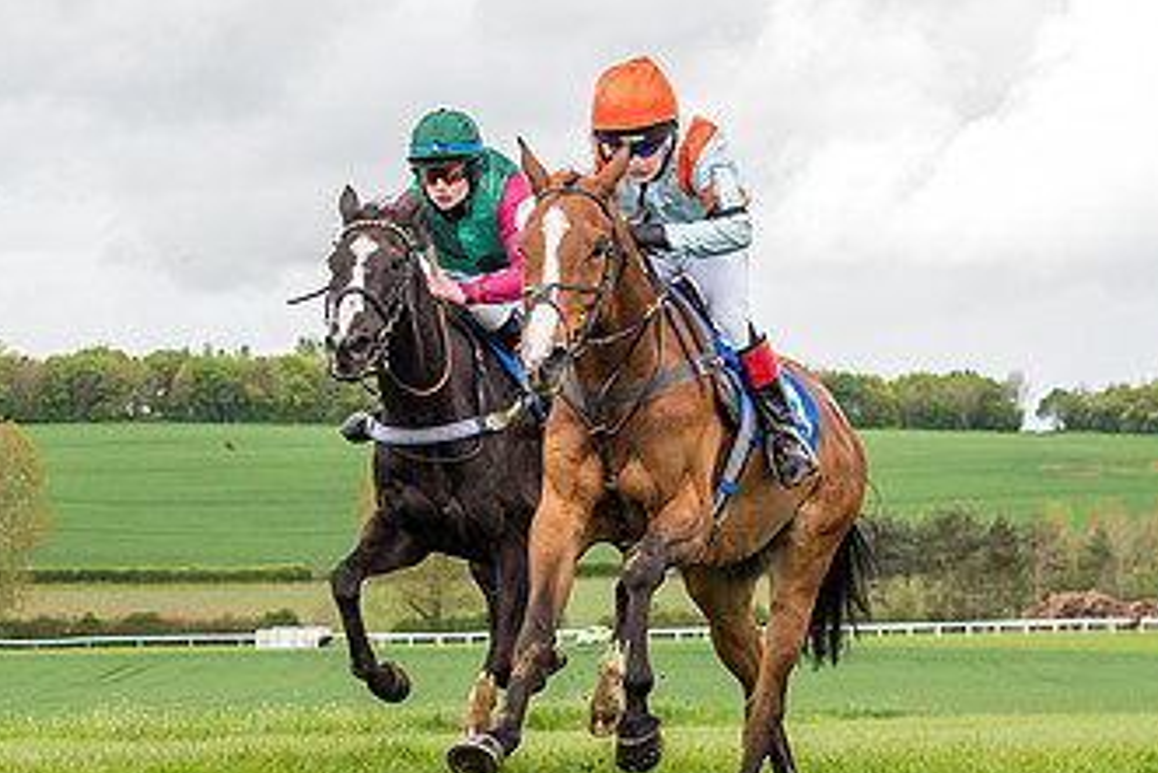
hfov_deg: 14.0
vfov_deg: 9.4
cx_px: 518
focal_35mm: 146
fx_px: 4698
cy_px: 365
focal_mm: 50
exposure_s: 1/1250
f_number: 5
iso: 400
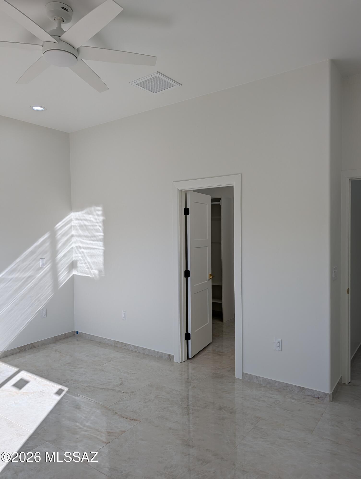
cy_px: 240
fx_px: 333
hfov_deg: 56.9
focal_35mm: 24
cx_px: 180
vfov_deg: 71.5
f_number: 1.68
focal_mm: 6.9
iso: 19
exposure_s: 1/385
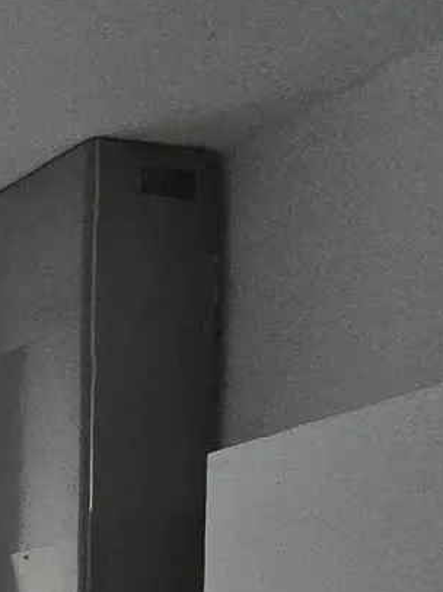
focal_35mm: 82
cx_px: -820
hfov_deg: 11.7
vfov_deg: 20.3
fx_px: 1401
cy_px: 904
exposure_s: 1/60
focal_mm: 2.2
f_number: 2.2
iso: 500
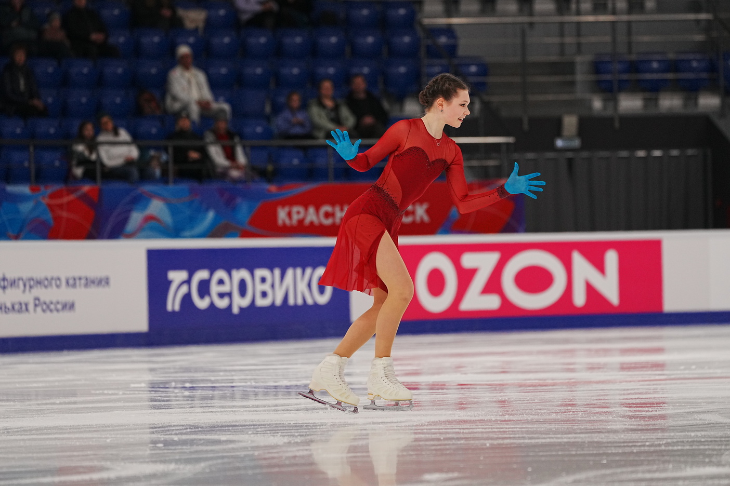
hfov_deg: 7.6
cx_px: 365
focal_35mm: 271
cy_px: 243
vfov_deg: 5.1
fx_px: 5495
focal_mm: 271
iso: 2000
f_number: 5.6
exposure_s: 1/1600
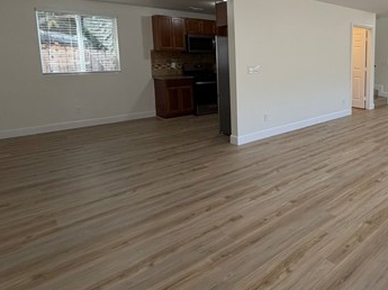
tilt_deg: -7.1
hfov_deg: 61.1
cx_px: 317
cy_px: 91
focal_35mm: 26
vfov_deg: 51.7
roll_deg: +0.6
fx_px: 291
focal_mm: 2.22
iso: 250
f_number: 2.2
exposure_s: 1/121
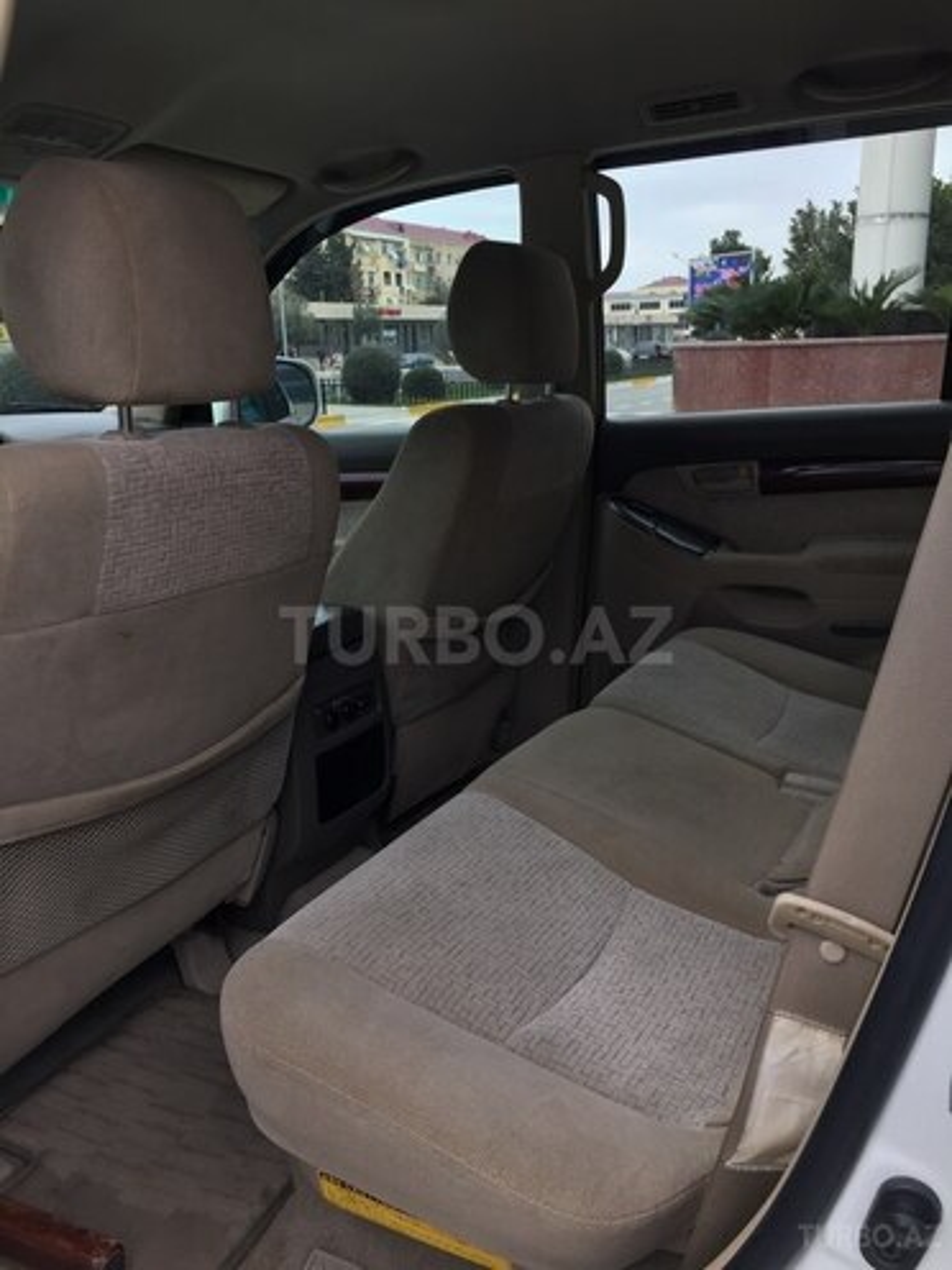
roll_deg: +1.6
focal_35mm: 29
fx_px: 1063
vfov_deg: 61.7
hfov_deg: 48.2
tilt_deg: -14.9
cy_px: 635
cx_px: 476
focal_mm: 4.15
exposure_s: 1/133
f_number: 2.2
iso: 32
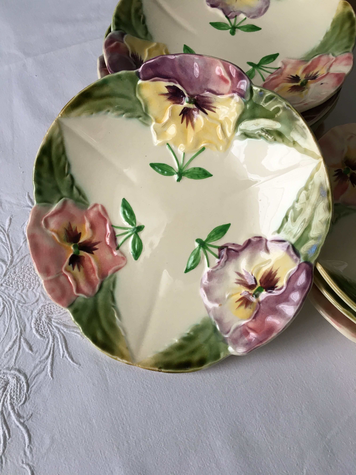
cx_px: 178
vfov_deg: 61.7
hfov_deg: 48.2
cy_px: 238
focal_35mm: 29
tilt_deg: -58.4
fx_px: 398
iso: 32
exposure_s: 1/33
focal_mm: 4.15
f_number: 2.2
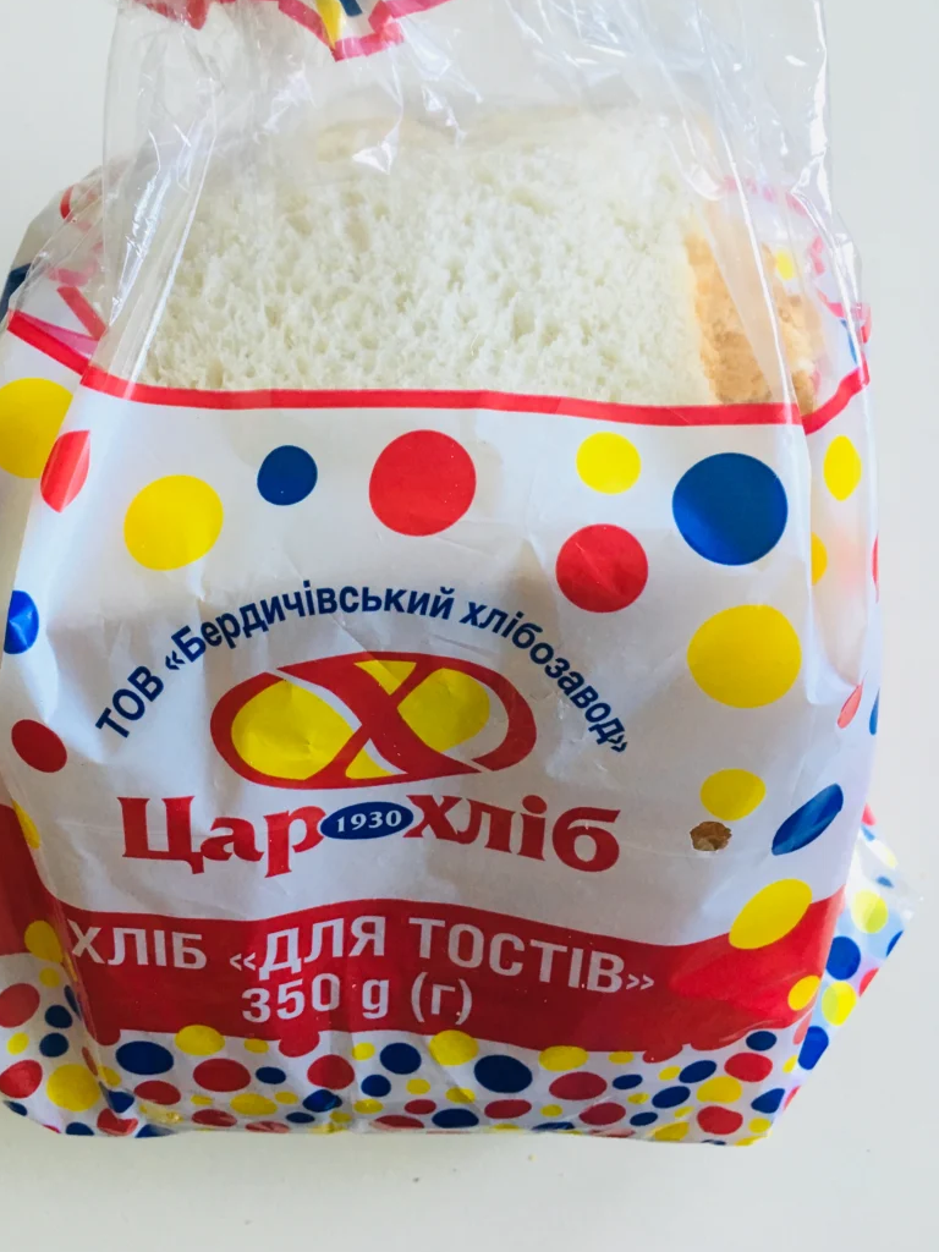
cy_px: 532
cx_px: 394
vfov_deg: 53.7
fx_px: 1230
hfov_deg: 41.7
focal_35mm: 34
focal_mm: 4.15
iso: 50
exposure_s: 1/33
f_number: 2.2
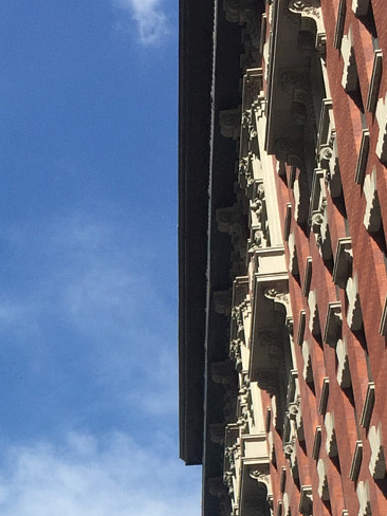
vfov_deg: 20.0
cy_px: 526
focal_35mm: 95
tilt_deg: +30.2
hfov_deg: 15.0
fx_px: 1416
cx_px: -86
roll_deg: -1.2
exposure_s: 1/2198
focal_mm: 4.15
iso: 32
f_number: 2.2
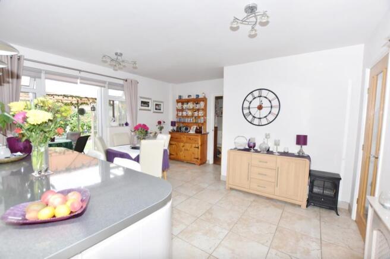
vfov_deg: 77.3
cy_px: 130
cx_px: 195
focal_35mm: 15
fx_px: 162
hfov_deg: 100.4
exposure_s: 1/250
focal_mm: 10
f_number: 5.6
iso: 400
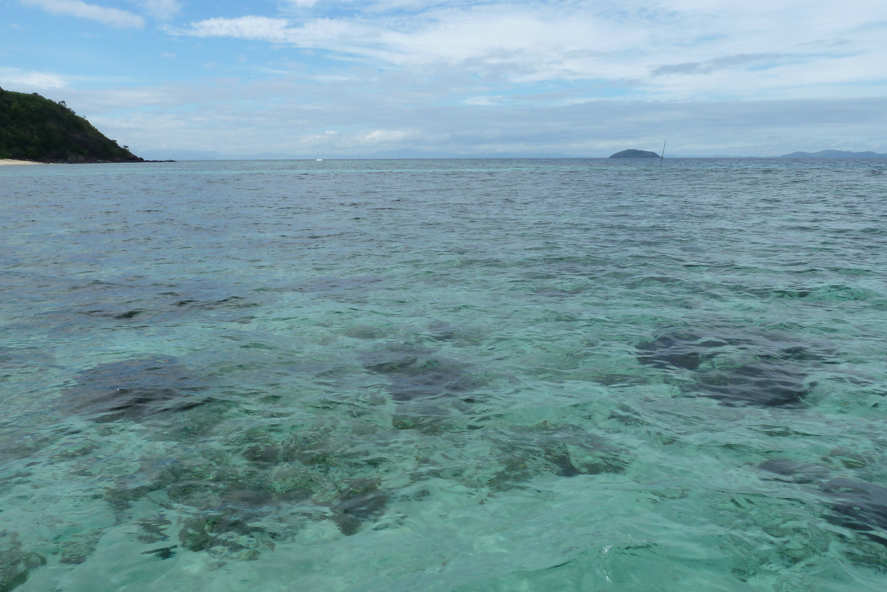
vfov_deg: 44.8
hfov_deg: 63.7
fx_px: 715
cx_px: 443
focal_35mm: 29
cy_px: 342
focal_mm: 4.4
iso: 80
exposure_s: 1/500
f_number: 5
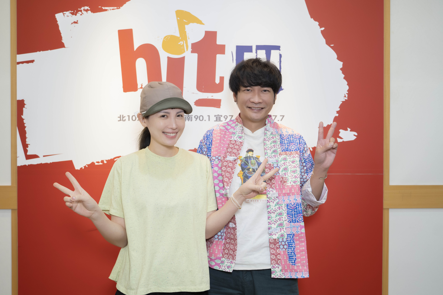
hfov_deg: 54.4
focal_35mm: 35
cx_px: 222
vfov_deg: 37.9
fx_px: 431
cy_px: 148
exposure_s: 1/125
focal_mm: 35
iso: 1000
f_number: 2.8
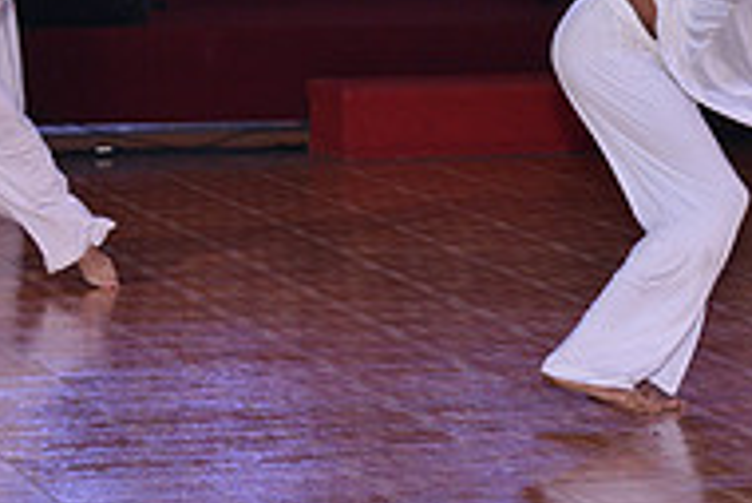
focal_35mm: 238
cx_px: 562
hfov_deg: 8.6
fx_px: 4975
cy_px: -200
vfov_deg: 5.7
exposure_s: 1/250
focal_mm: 78
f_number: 4.5
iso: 1000
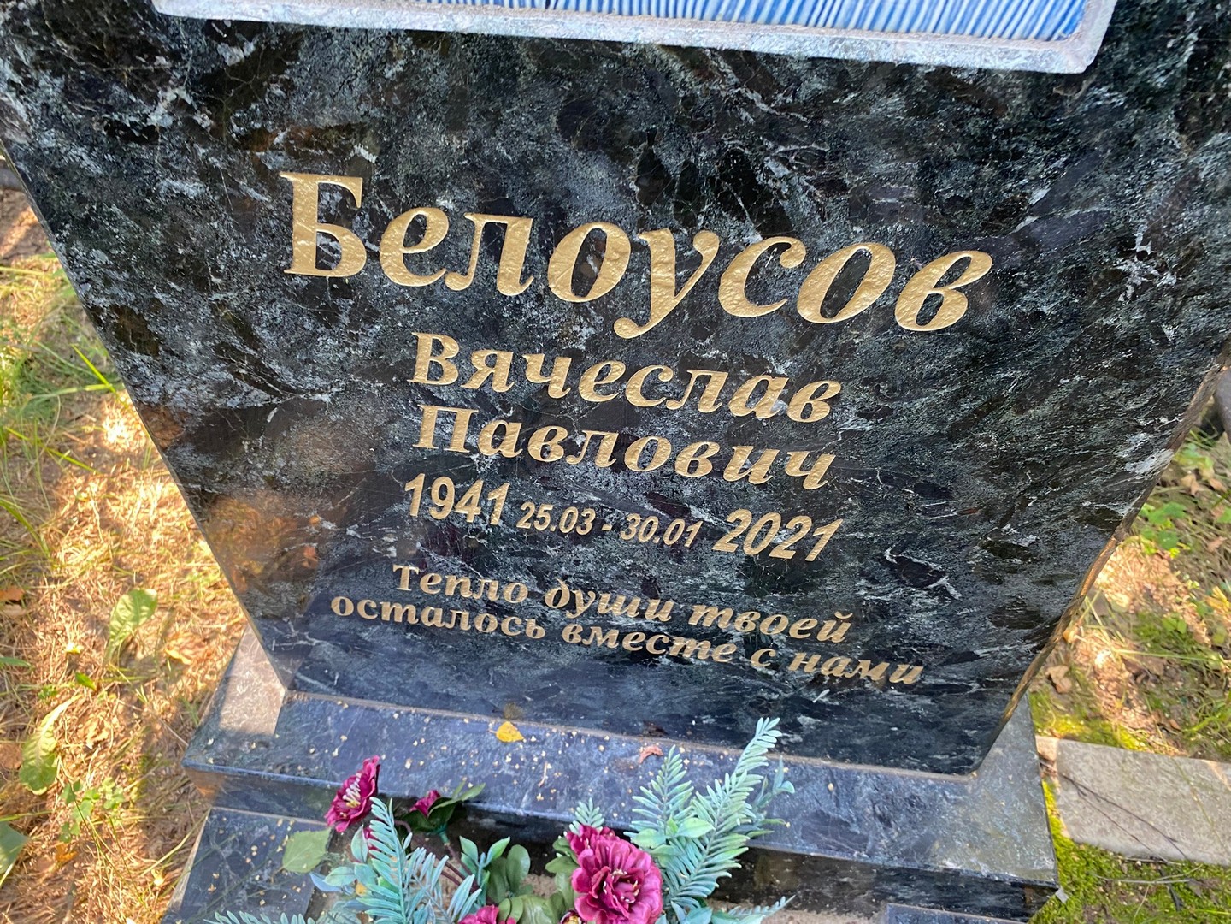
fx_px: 925
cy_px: 462
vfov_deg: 53.1
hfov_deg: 67.3
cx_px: 616
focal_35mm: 26
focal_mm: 4.25
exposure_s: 1/60
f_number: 1.8
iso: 125
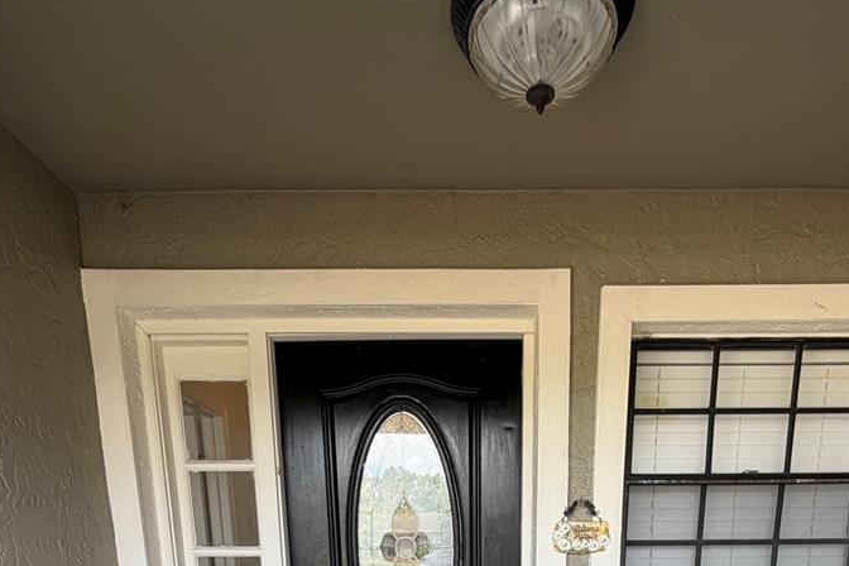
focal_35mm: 26
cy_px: 689
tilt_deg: -12.6
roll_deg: +0.5
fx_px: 613
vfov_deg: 37.0
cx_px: 460
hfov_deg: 69.3
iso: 64
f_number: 2.2
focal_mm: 2.22
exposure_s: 1/121
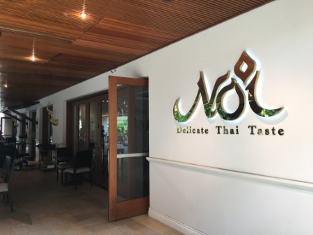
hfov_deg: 61.6
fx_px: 262
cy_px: 118
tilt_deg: +1.4
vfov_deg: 48.3
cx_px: 156
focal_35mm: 29
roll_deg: -0.5
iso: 40
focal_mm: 4.15
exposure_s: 1/120
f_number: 2.2
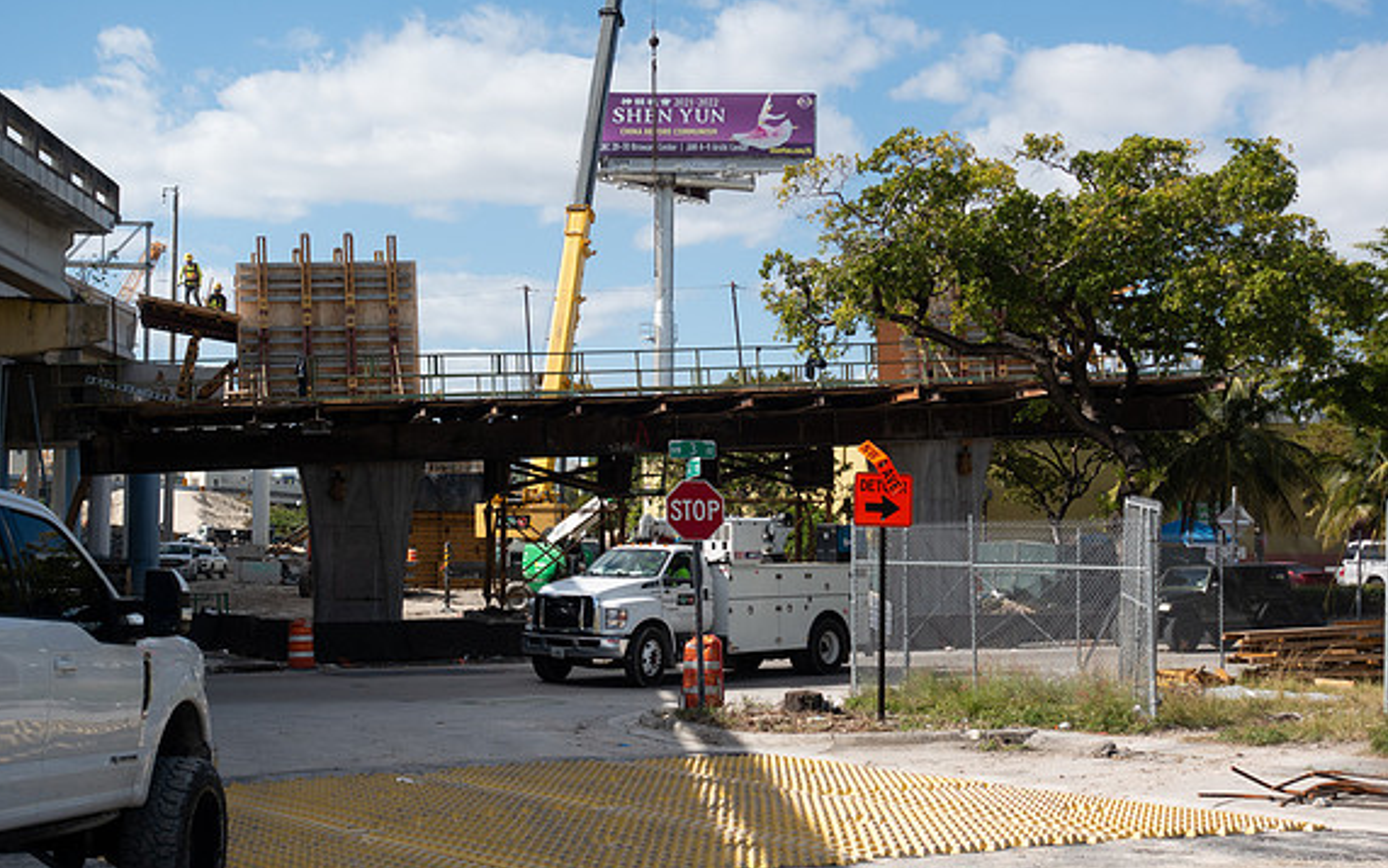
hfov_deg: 35.7
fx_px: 2156
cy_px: 407
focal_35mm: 57
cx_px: 685
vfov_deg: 22.8
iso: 125
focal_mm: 20.05
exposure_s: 1/125
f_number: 4
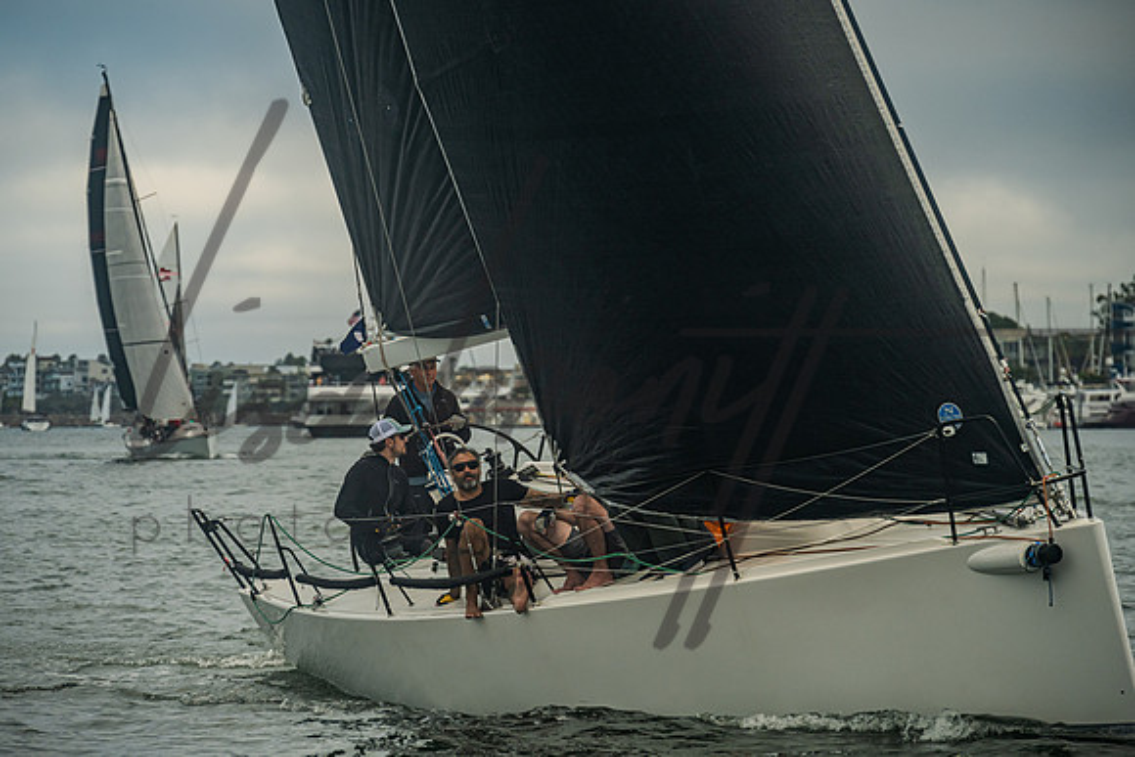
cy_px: 362
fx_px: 6078
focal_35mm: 193
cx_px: 524
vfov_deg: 7.1
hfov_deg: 10.7
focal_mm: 175
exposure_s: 1/160
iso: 250
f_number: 6.3
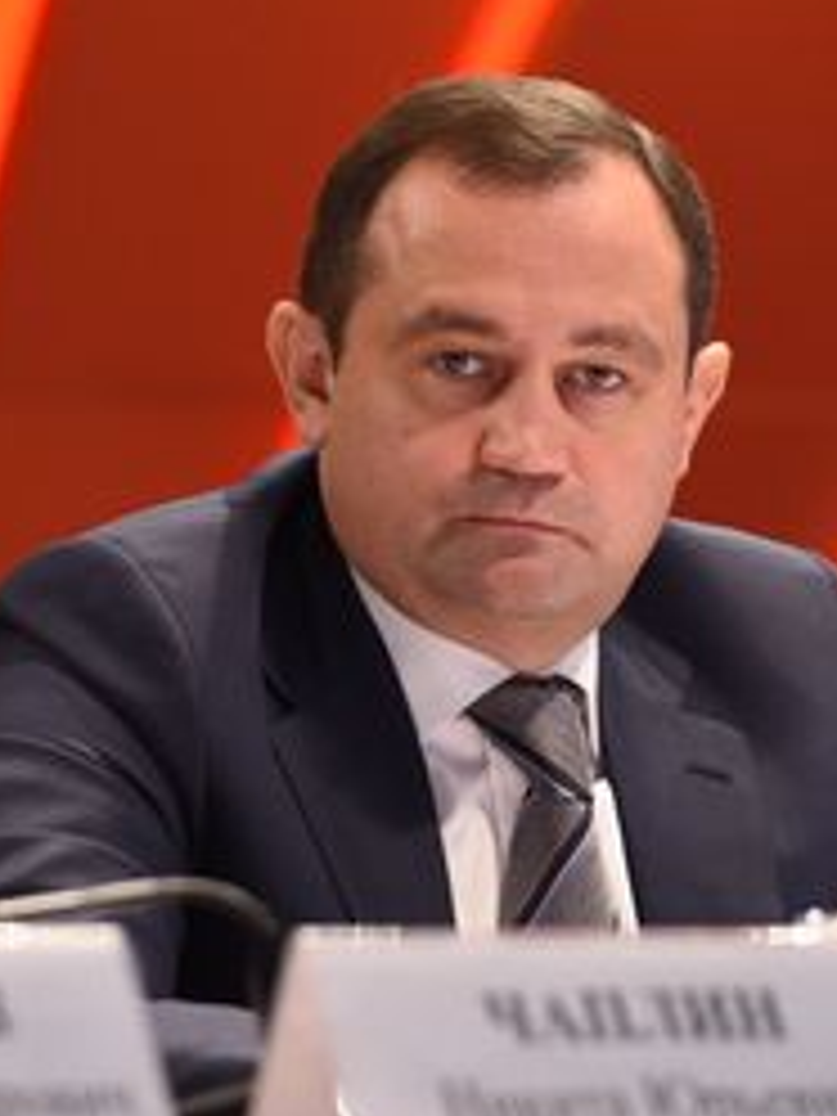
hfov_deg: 2.7
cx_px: 328
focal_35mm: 542
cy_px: 490
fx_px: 17474
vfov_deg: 3.7
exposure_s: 1/200
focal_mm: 200
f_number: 3.5
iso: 2500
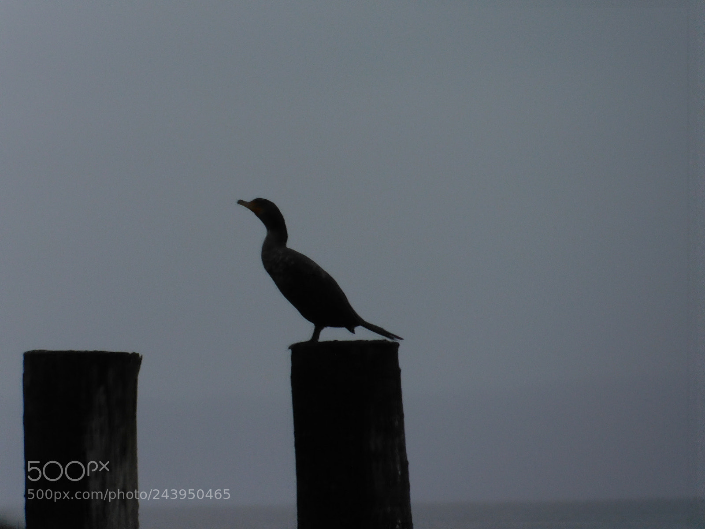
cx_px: 352
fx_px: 17413
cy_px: 264
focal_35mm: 855
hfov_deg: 2.3
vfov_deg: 1.7
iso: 450
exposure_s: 1/125
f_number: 6.5
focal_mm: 152
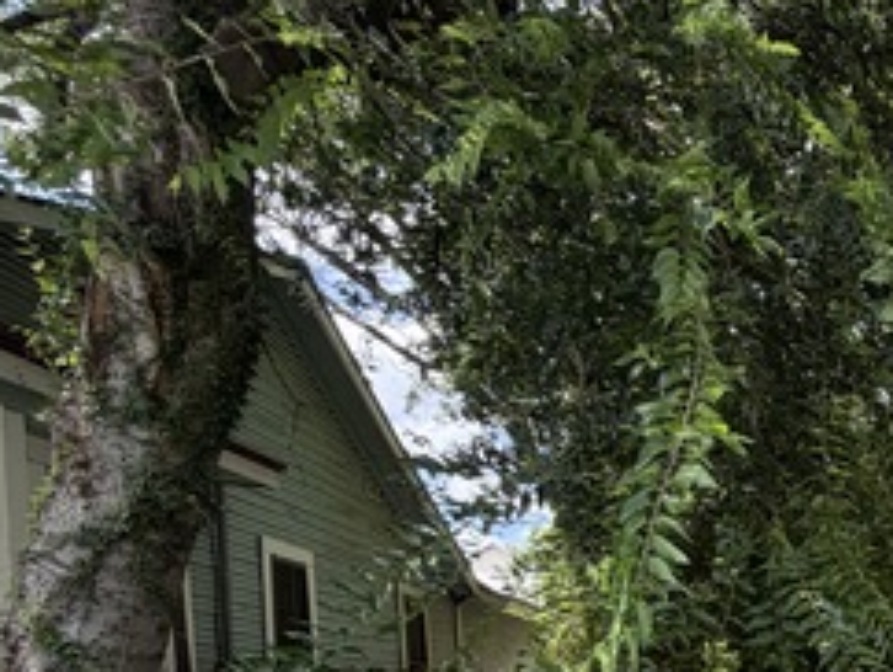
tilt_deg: -0.9
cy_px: 735
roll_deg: +0.3
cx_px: 1140
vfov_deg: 33.8
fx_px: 955
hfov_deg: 35.5
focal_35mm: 37
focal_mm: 2.22
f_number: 2.2
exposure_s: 1/502
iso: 40
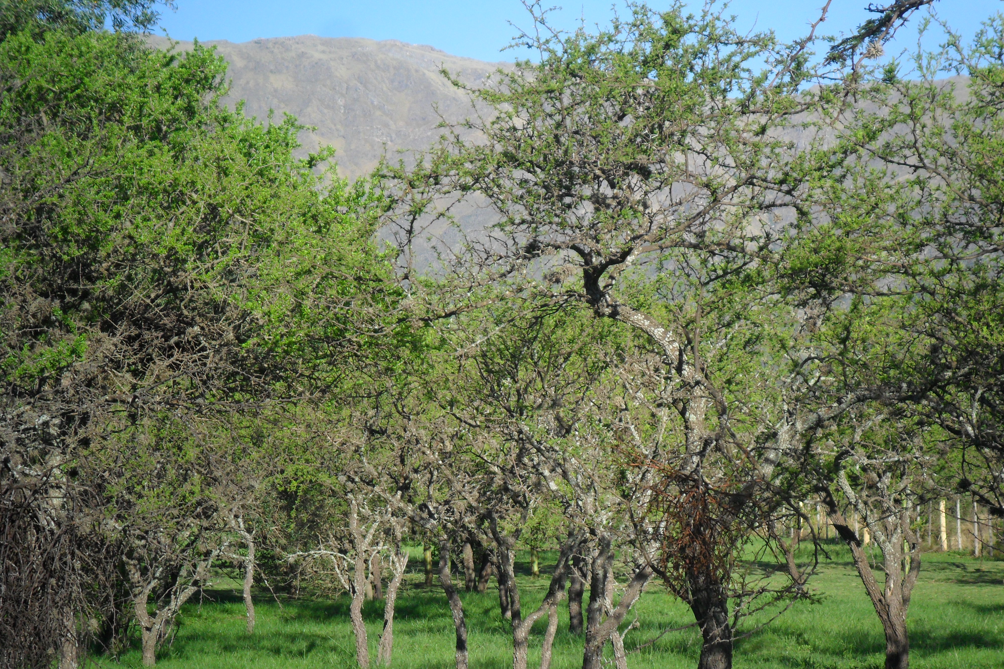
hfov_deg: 16.8
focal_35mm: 122
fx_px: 3402
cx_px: 502
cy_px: 336
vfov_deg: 11.2
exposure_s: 1/350
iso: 100
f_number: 5.4
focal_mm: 21
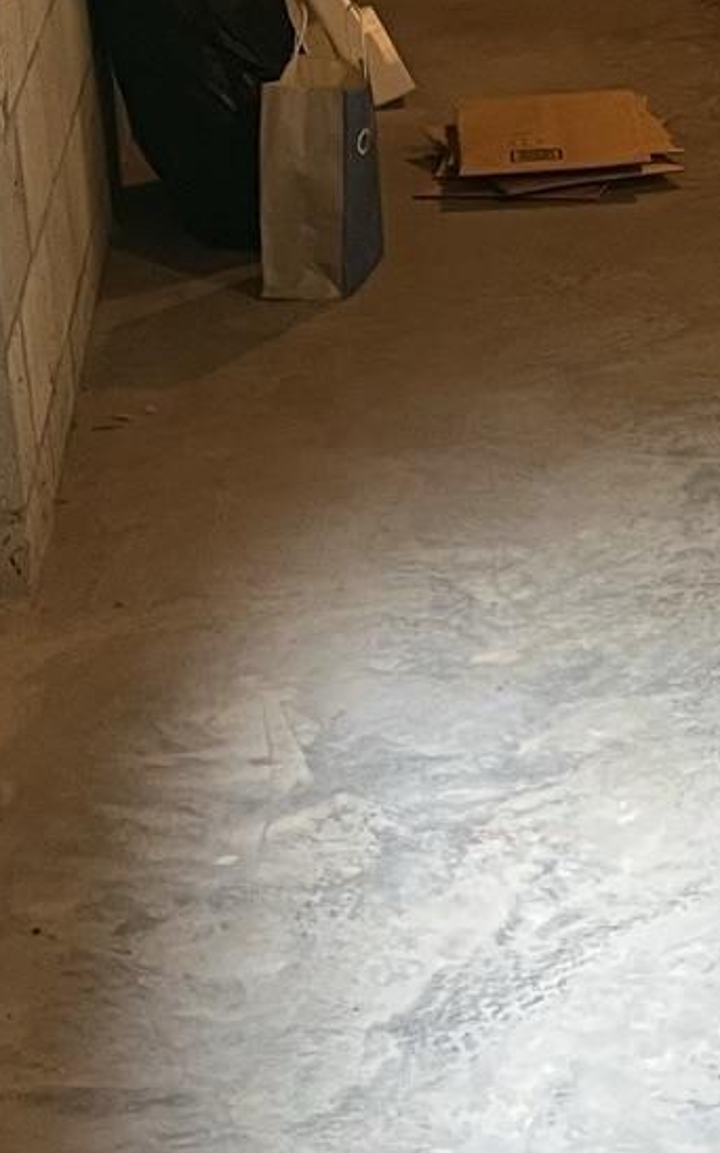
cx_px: 1392
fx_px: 3237
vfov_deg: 20.0
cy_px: 213
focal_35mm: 103
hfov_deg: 11.5
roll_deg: +0.1
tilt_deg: -13.4
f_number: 1.5
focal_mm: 5.7
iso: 200
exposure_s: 1/60
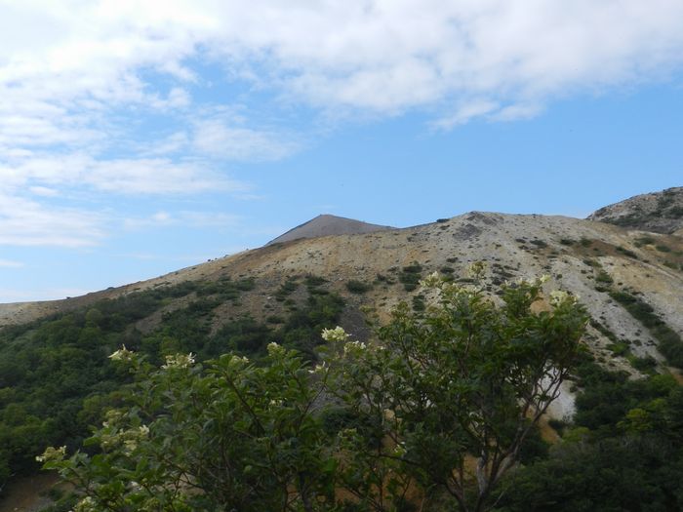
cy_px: 256
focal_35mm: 38
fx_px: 750
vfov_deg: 37.7
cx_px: 342
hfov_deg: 49.0
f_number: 4
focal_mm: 6.7
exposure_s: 1/1250
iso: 160
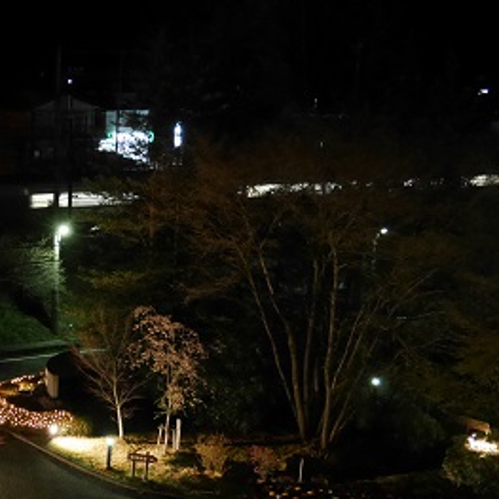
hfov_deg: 22.2
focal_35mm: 73
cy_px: 268
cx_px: -63
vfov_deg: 23.7
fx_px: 1191
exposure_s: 1/6
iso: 3200
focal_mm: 17
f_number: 4
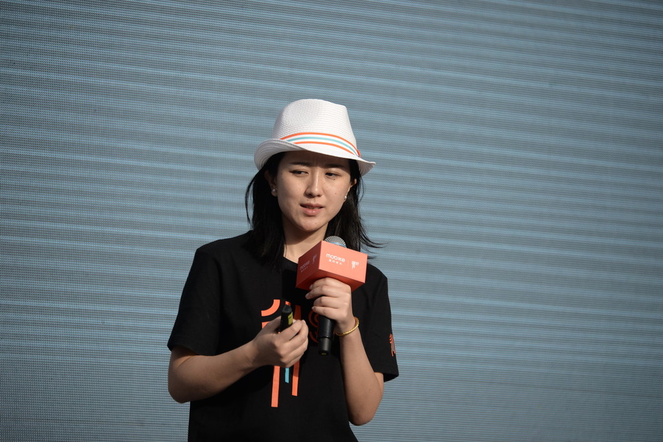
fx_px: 5523
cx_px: 332
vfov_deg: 4.6
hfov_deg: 6.9
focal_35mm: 300
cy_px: 221
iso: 250
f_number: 5.6
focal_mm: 300
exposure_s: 1/800
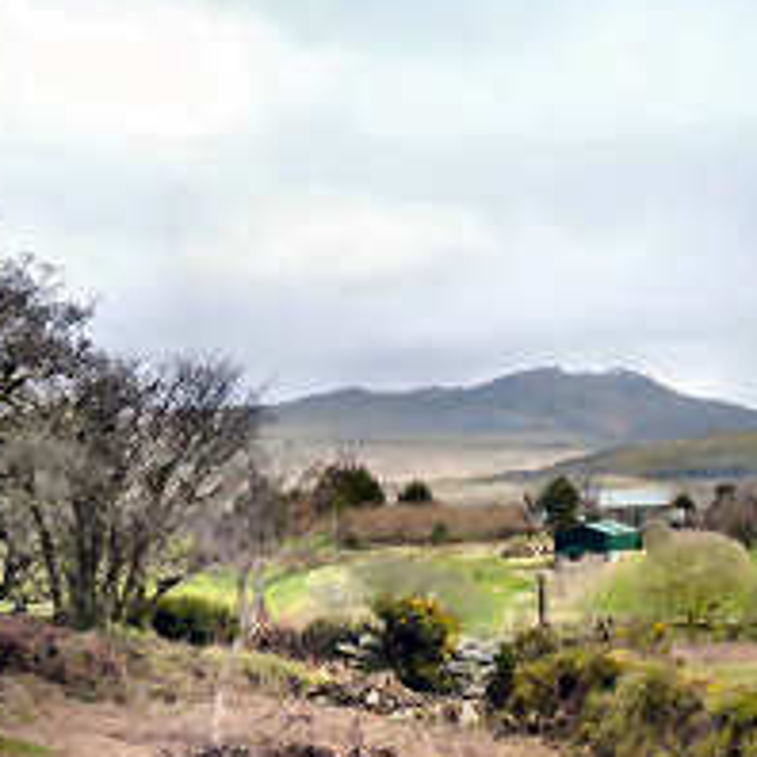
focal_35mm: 99
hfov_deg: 17.4
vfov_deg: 17.6
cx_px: 596
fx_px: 2449
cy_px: 440
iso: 125
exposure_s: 1/250
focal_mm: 11.5
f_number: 5
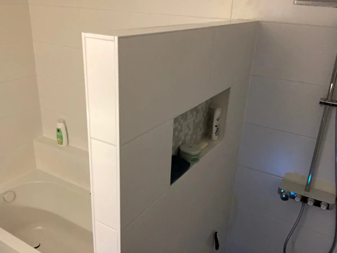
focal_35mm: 32
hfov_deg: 56.8
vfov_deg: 44.2
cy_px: 126
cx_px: 168
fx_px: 312
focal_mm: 2.87
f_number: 2.2
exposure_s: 1/32
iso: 400
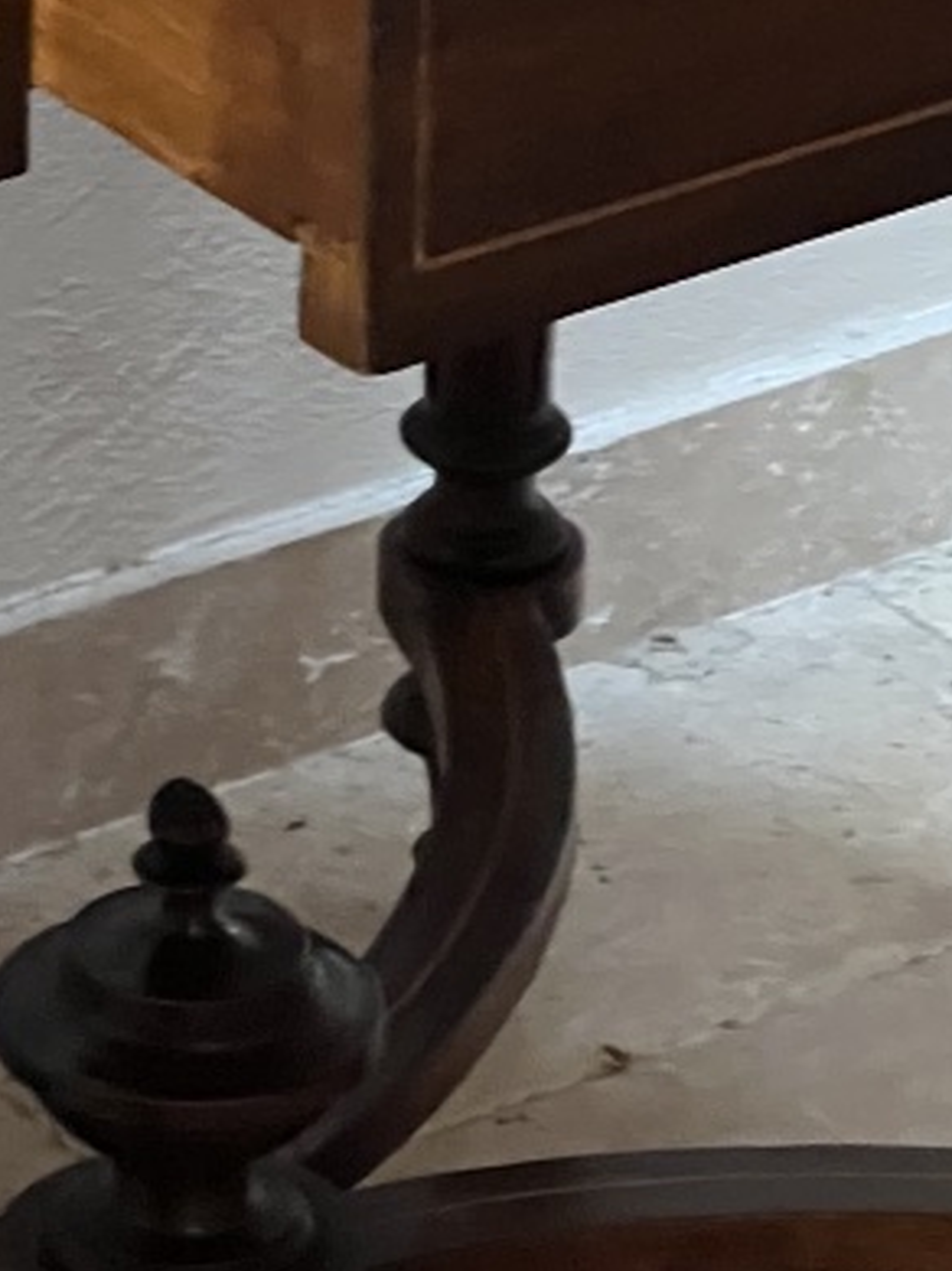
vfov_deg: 8.3
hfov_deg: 6.3
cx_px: 91
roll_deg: +0.3
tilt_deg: -23.3
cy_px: 59
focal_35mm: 237
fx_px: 8700
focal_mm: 9
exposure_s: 1/34
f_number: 2.8
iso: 800
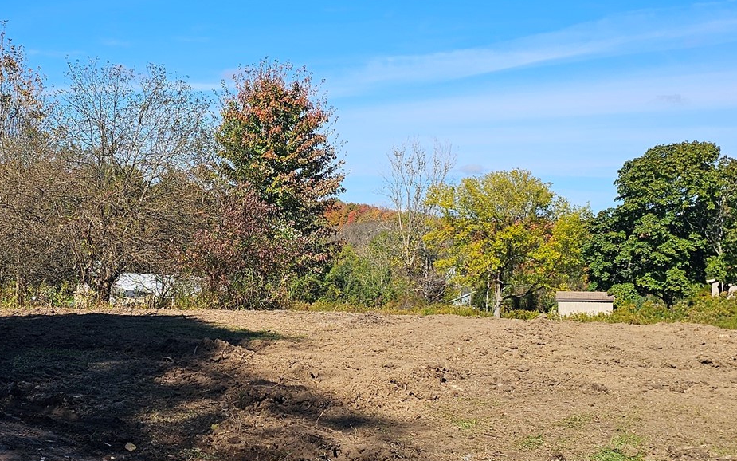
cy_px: 253
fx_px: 1085
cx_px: 235
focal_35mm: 54
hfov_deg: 37.1
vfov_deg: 24.0
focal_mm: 6.3
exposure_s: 1/765
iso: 10
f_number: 1.7
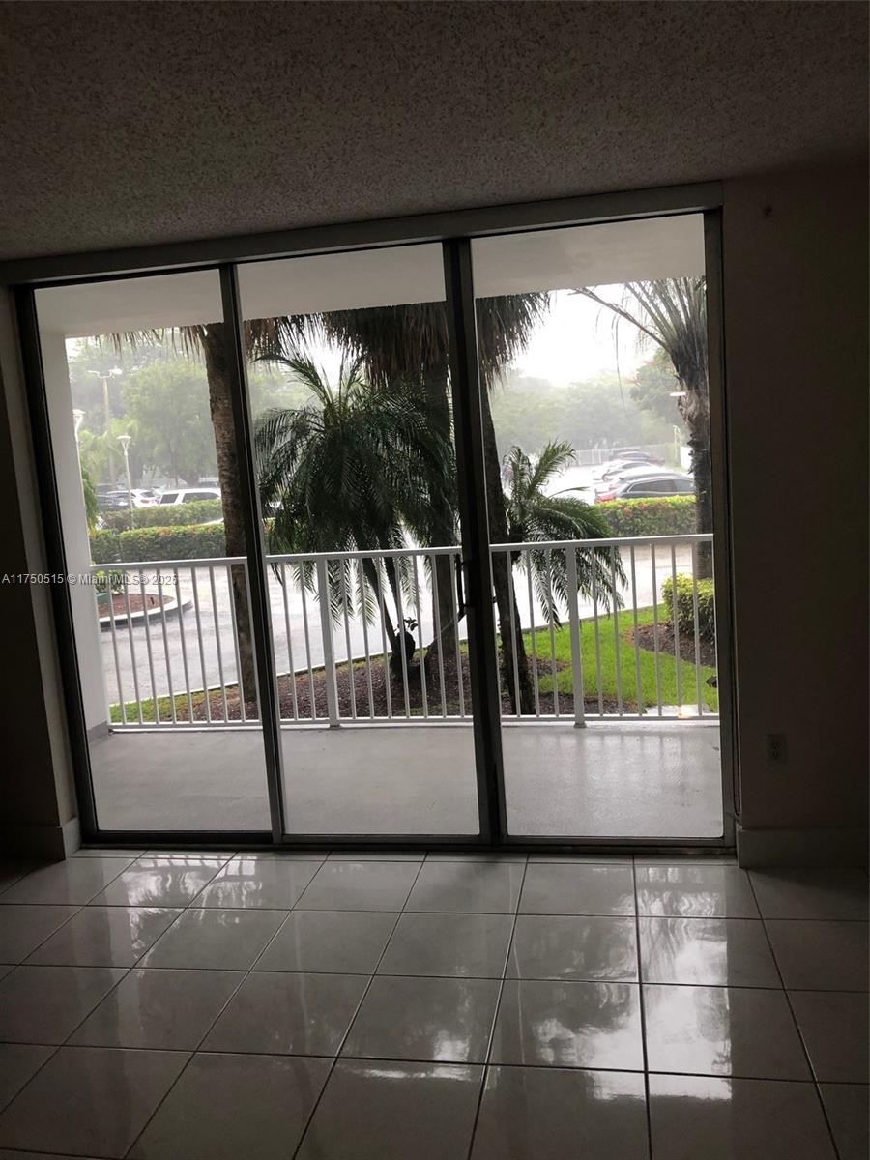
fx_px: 938
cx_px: 435
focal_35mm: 28
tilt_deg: -7.0
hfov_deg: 49.7
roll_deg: +4.0
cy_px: 580
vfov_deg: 63.4
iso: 40
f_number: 1.8
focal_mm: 3.99
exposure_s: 1/24
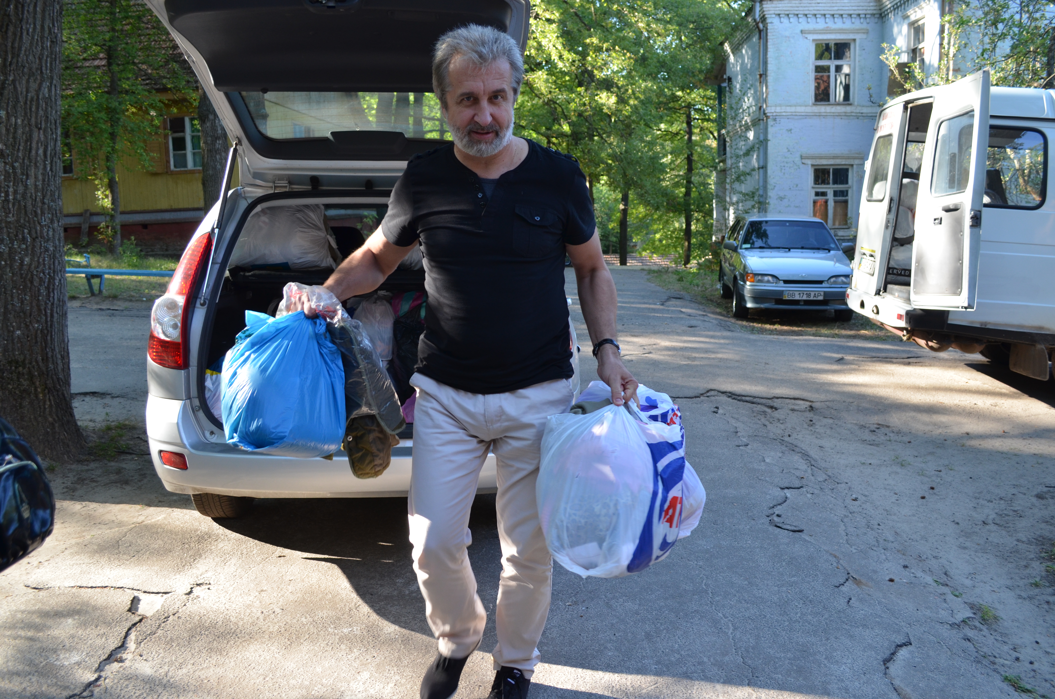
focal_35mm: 30
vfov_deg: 43.4
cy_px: 350
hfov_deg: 62.0
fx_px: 877
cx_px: 528
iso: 360
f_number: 5.6
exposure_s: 1/125
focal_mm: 20
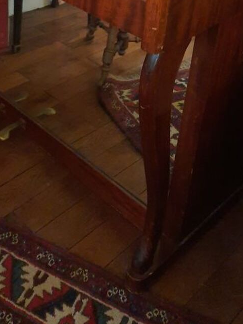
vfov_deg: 33.6
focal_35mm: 52
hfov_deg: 27.9
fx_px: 487
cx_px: 89
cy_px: -1
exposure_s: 1/20
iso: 1250
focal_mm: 4.6
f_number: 2
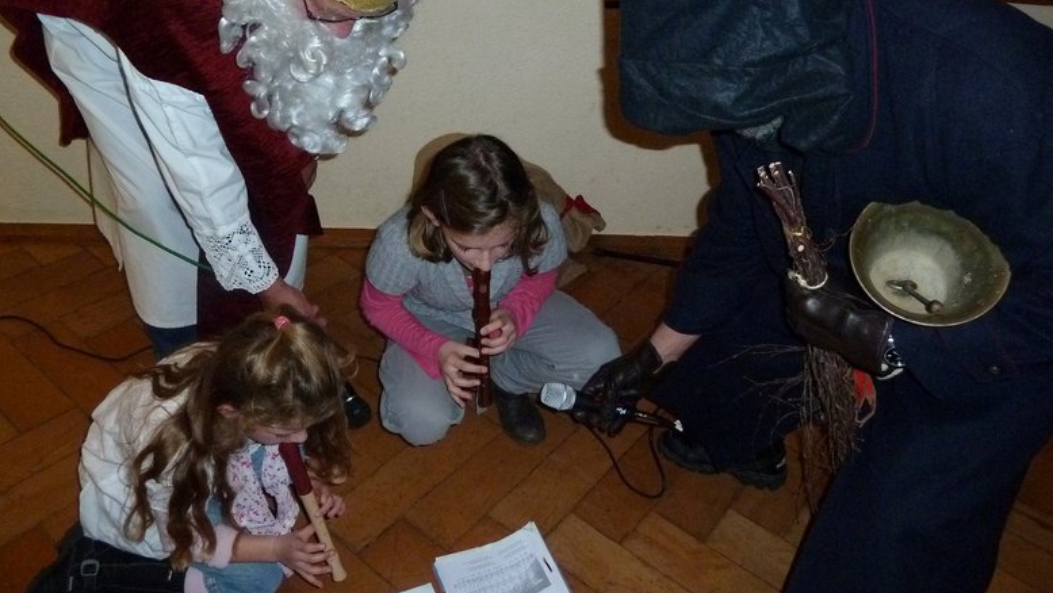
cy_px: 261
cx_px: 517
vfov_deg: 41.5
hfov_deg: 67.9
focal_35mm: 28
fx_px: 782
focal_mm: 4.1
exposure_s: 1/30
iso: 400
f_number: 3.3
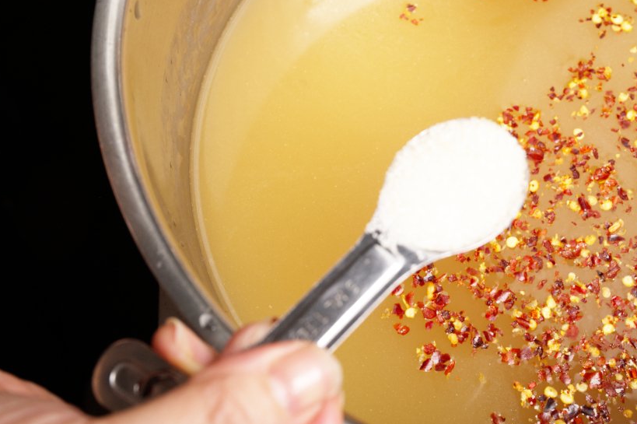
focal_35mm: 63
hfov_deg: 31.6
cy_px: 129
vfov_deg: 21.4
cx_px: 443
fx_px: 1114
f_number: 9
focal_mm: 43
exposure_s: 1/1000
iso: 1000
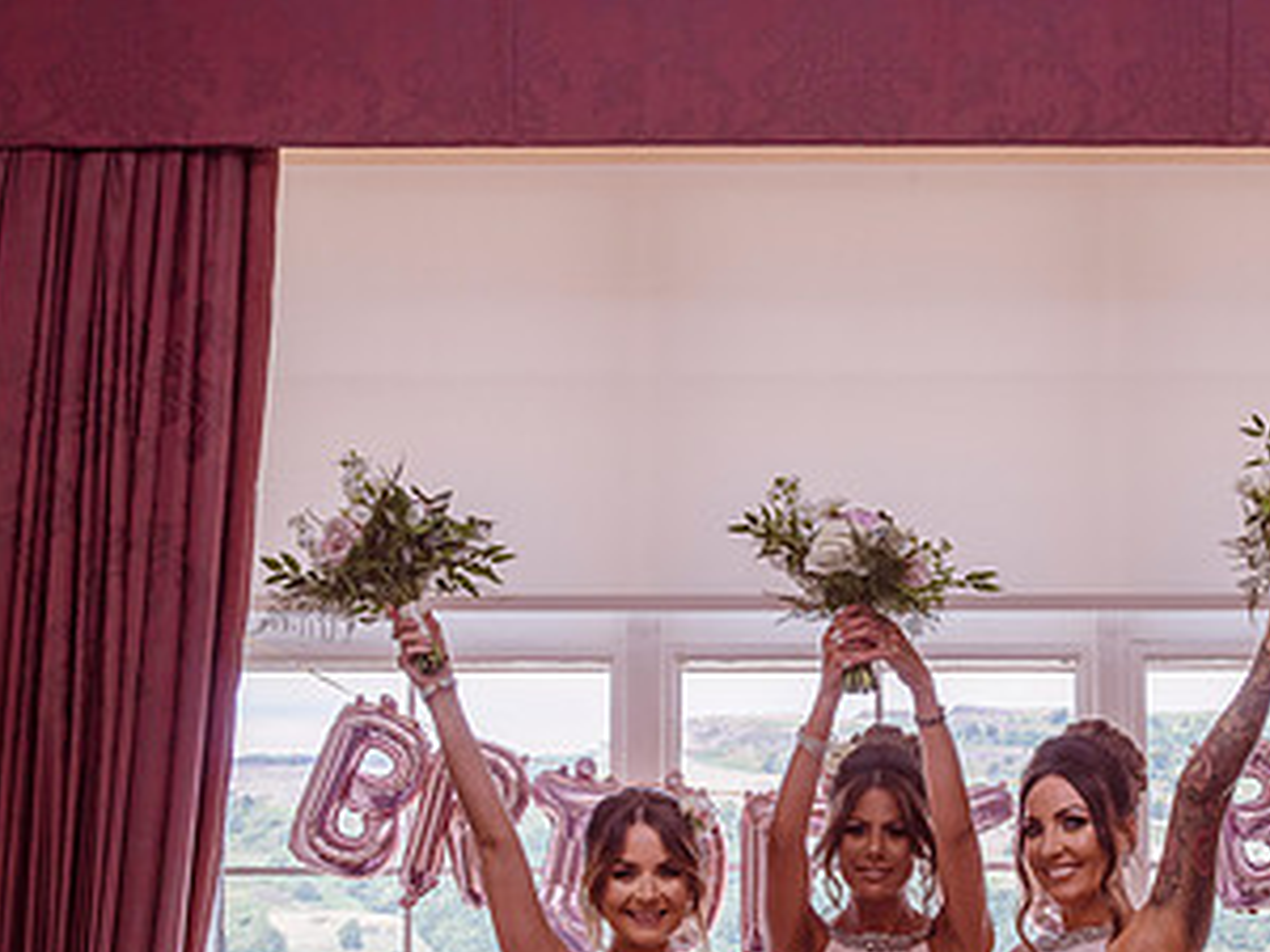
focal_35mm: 60
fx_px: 2201
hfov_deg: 31.8
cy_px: 747
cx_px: 877
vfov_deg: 24.1
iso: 320
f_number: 5.6
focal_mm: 32
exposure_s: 1/250
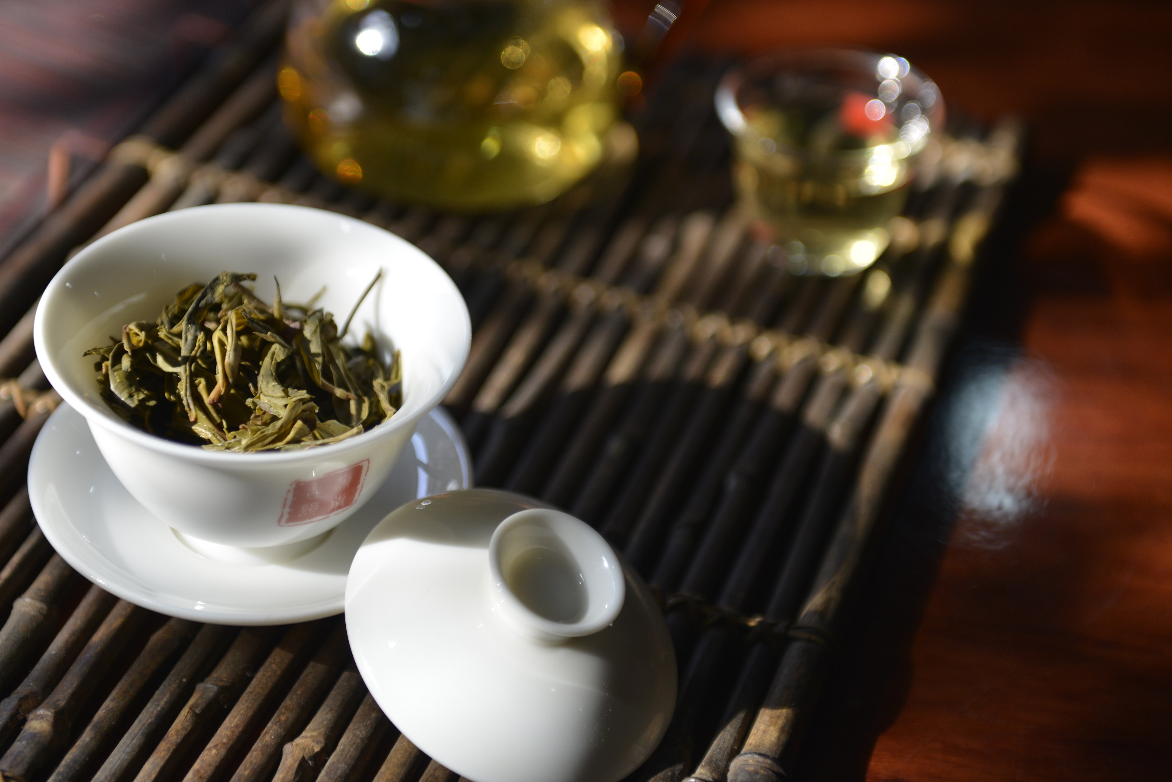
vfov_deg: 16.9
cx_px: 501
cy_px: 336
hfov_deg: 25.0
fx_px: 2638
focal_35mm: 81
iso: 400
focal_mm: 70
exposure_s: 1/500
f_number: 2.8
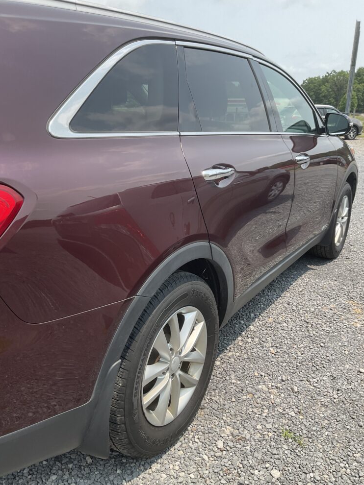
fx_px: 421
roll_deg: -0.5
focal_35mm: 30
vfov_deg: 60.0
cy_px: 250
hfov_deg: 46.8
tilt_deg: -16.7
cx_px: 180
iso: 16
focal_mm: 3
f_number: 1.8
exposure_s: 1/1015
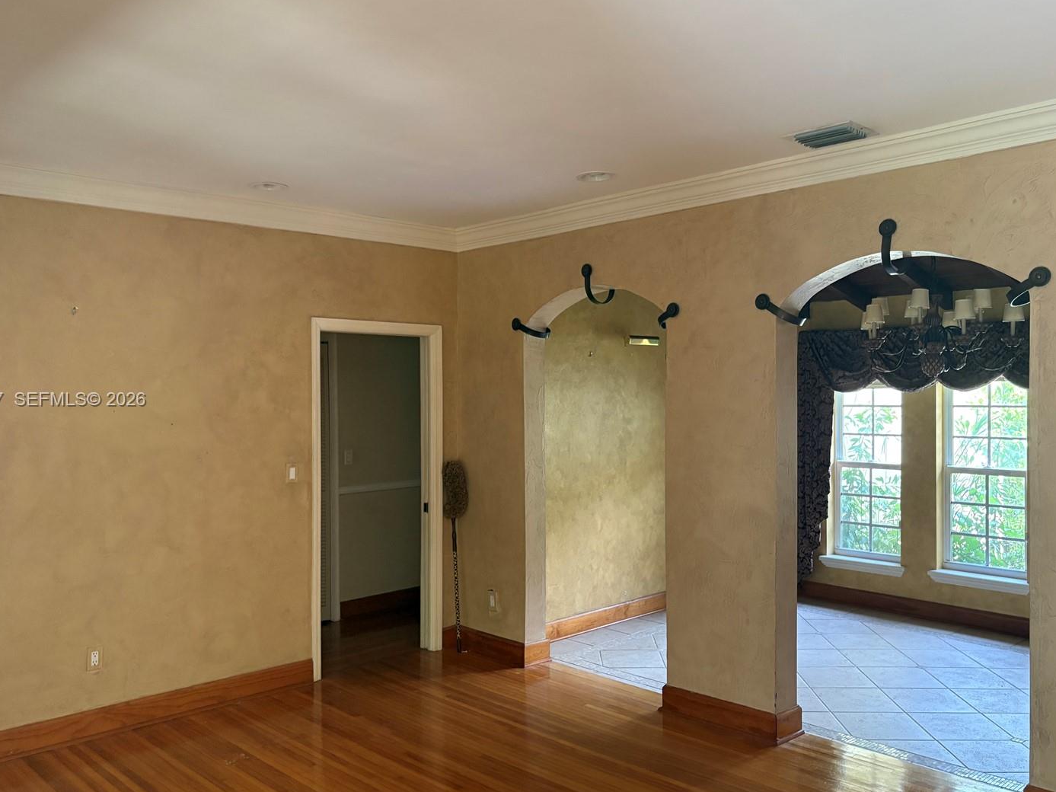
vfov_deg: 46.8
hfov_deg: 60.0
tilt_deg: +0.1
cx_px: 518
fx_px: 915
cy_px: 401
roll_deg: +0.8
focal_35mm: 30
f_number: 1.6
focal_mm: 5.96
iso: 320
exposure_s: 1/60
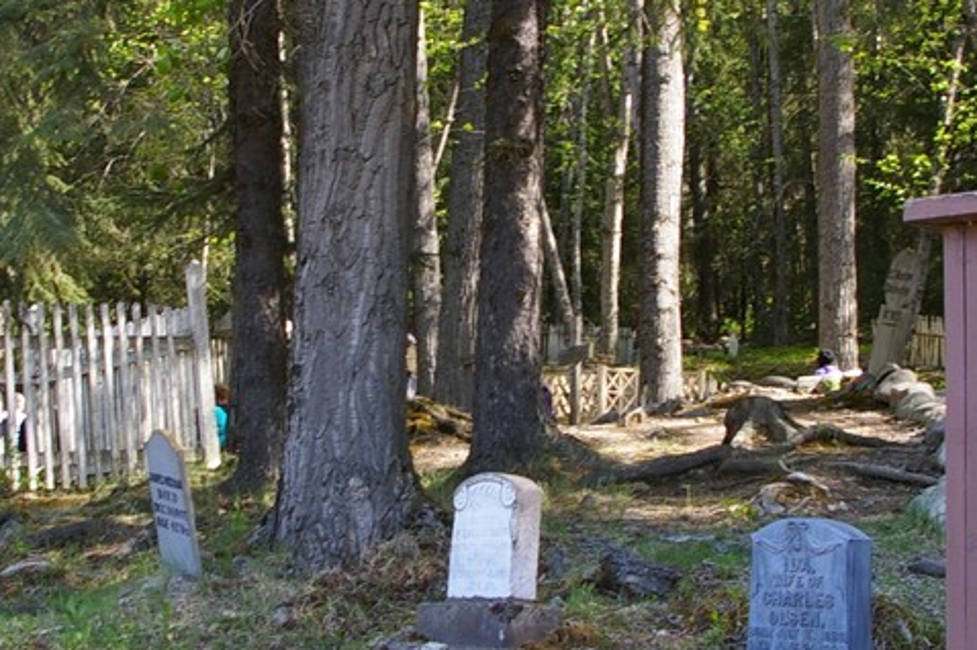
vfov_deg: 18.6
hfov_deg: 27.7
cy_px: 294
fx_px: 1980
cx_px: 426
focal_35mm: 73
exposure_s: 1/125
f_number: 5.6
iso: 200
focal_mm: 18
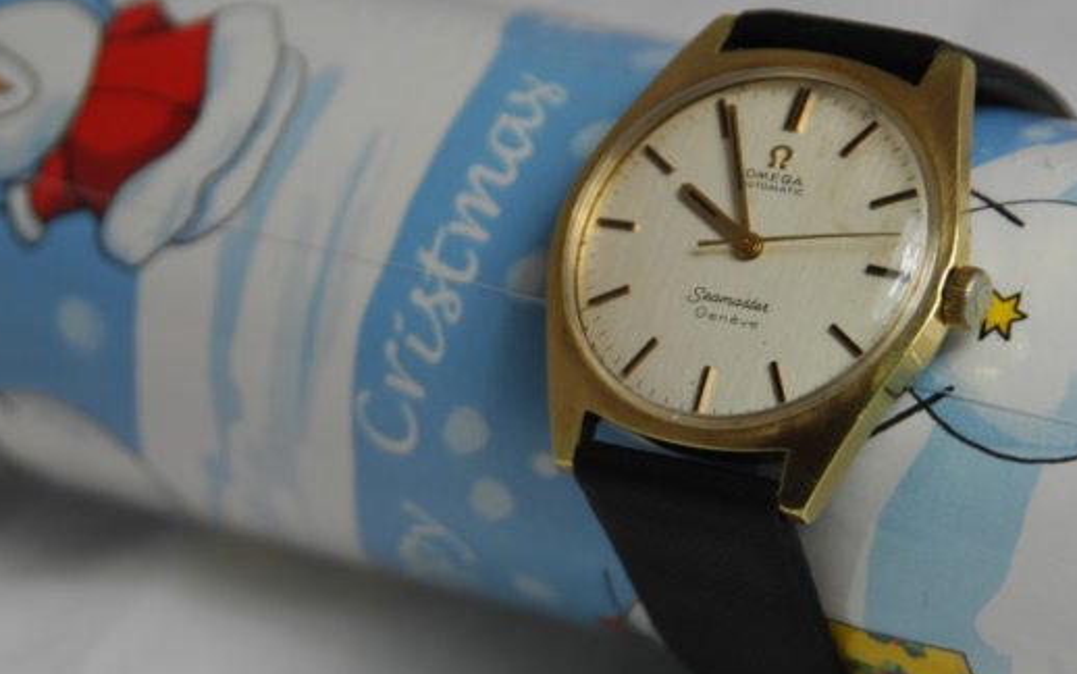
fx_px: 8241
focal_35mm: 281
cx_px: 500
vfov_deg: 4.7
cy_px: 320
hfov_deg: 7.5
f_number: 6
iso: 200
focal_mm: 135
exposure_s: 1/160
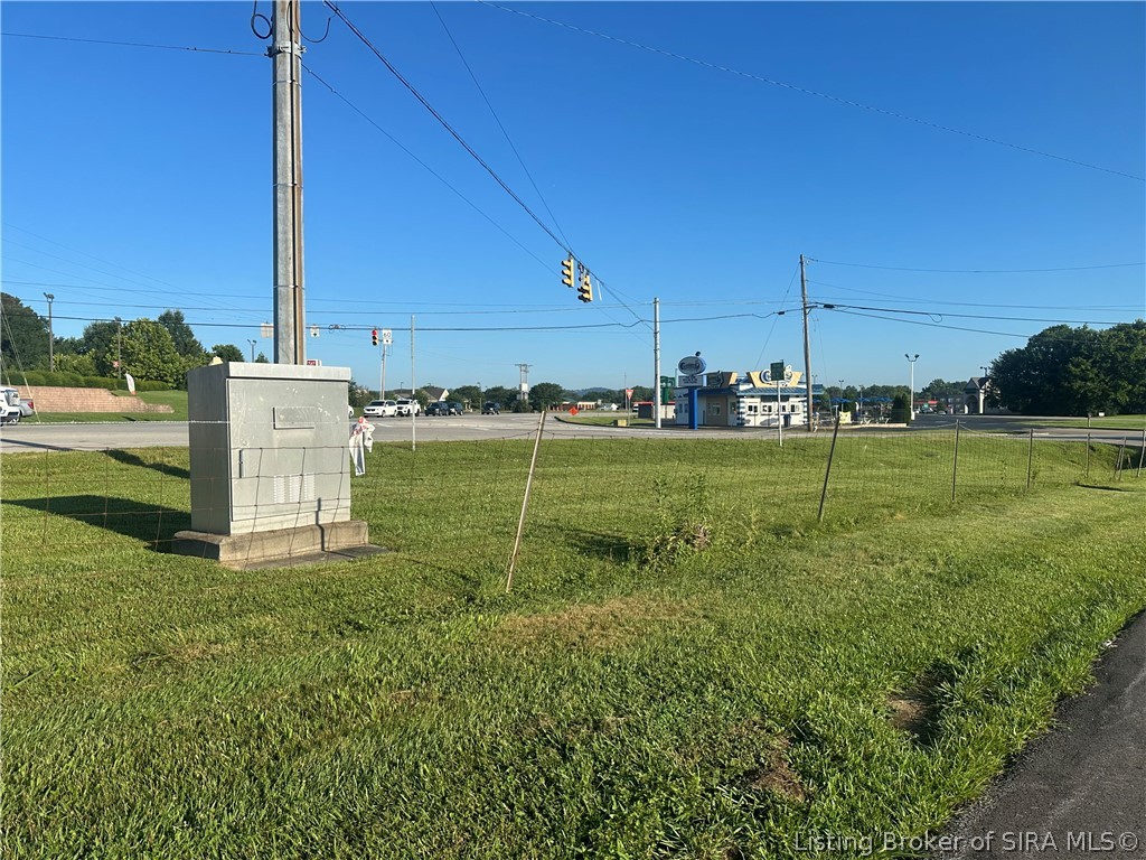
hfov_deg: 71.6
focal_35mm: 24
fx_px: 795
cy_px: 430
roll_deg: +0.5
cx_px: 573
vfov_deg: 56.8
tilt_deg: -1.3
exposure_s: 1/4016
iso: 80
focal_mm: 6.86
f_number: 1.78
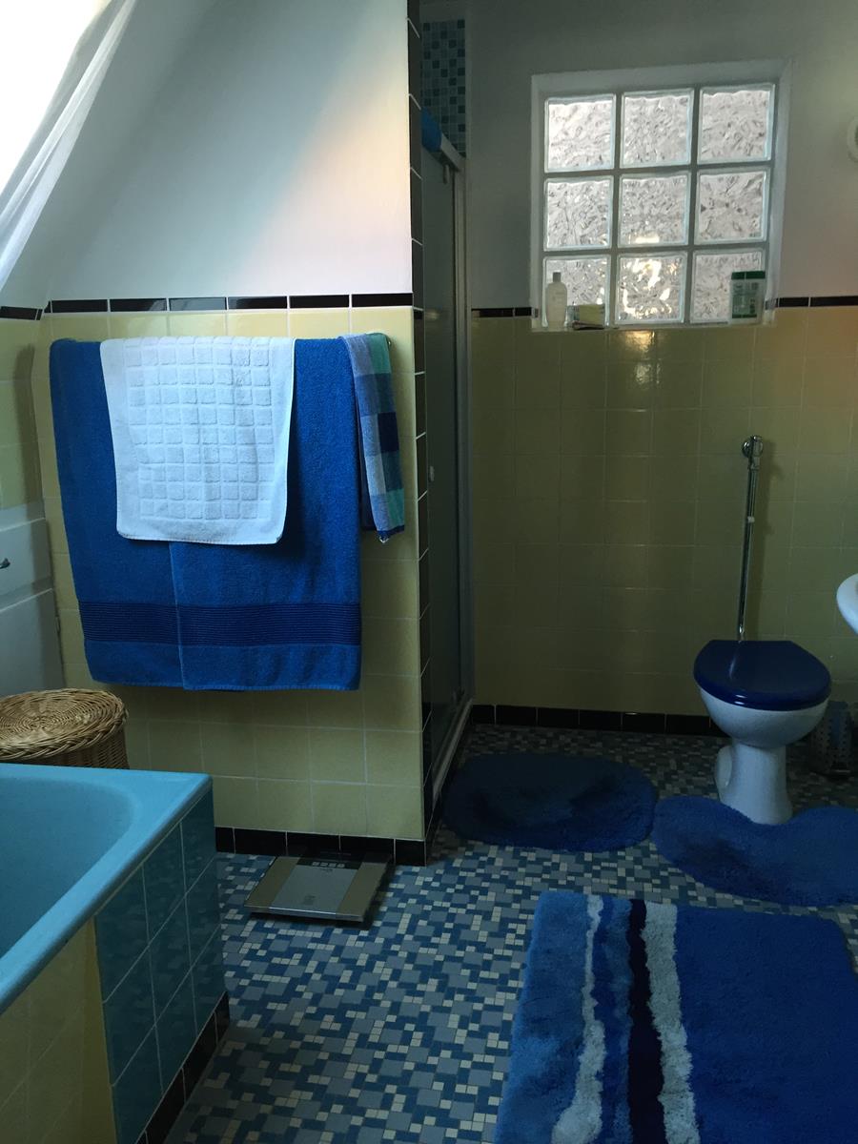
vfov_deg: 61.7
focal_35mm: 29
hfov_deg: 48.2
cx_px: 429
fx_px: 958
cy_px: 572
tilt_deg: -11.5
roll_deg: +1.3
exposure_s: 1/30
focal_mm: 4.15
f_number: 2.2
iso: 80
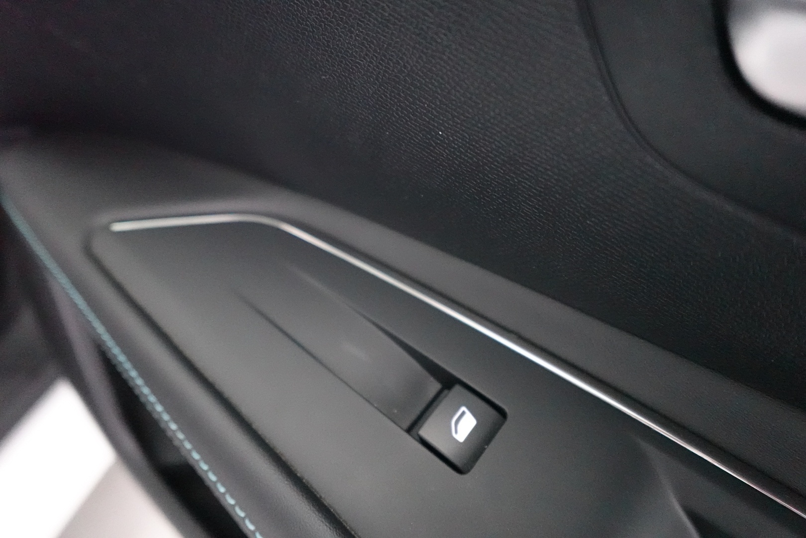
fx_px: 448
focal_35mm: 20
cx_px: 403
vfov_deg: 61.9
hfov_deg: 84.0
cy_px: 269
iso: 6400
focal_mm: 7.6
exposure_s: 1/60
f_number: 2
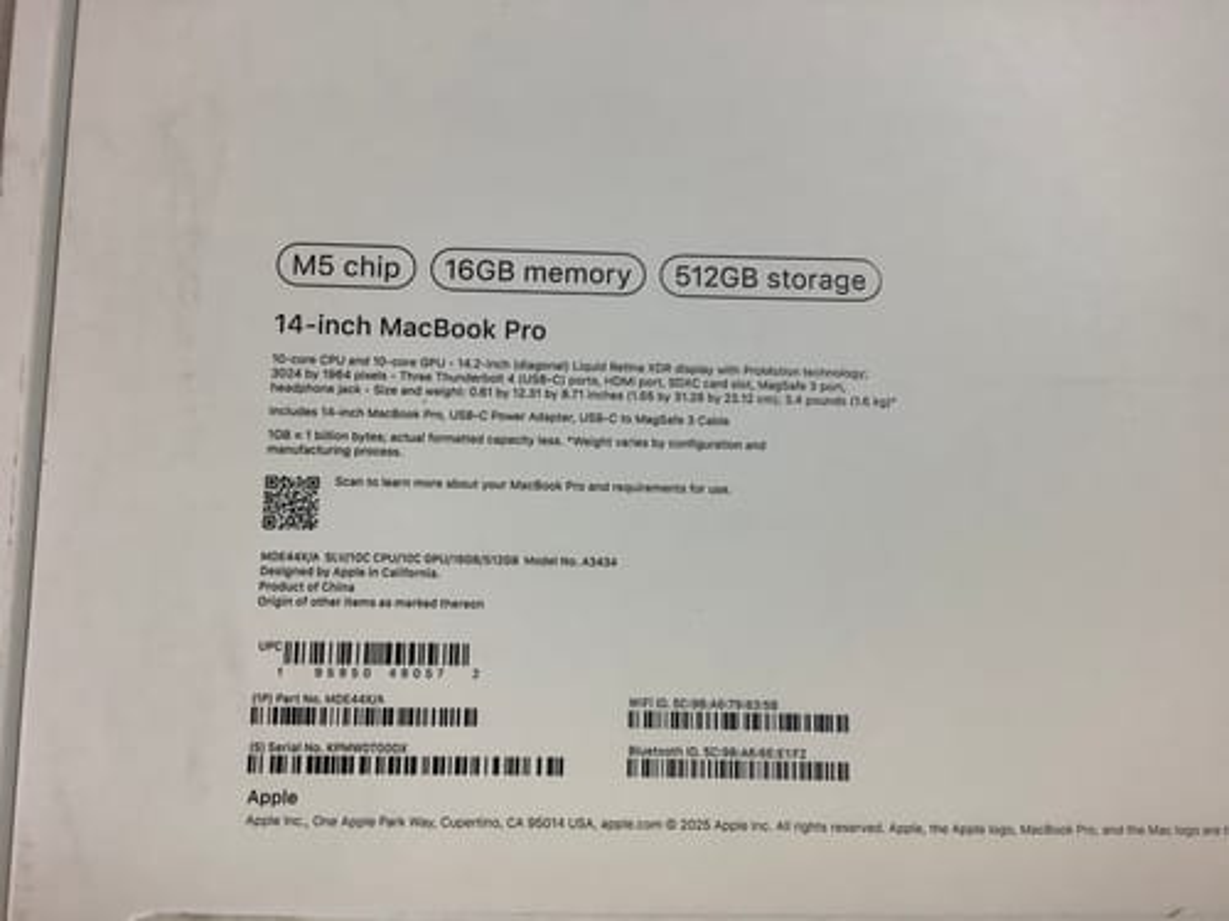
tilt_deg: -82.6
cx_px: 614
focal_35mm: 31
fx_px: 1101
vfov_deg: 45.4
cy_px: 460
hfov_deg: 58.4
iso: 80
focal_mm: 3.3
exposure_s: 1/50
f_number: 2.4
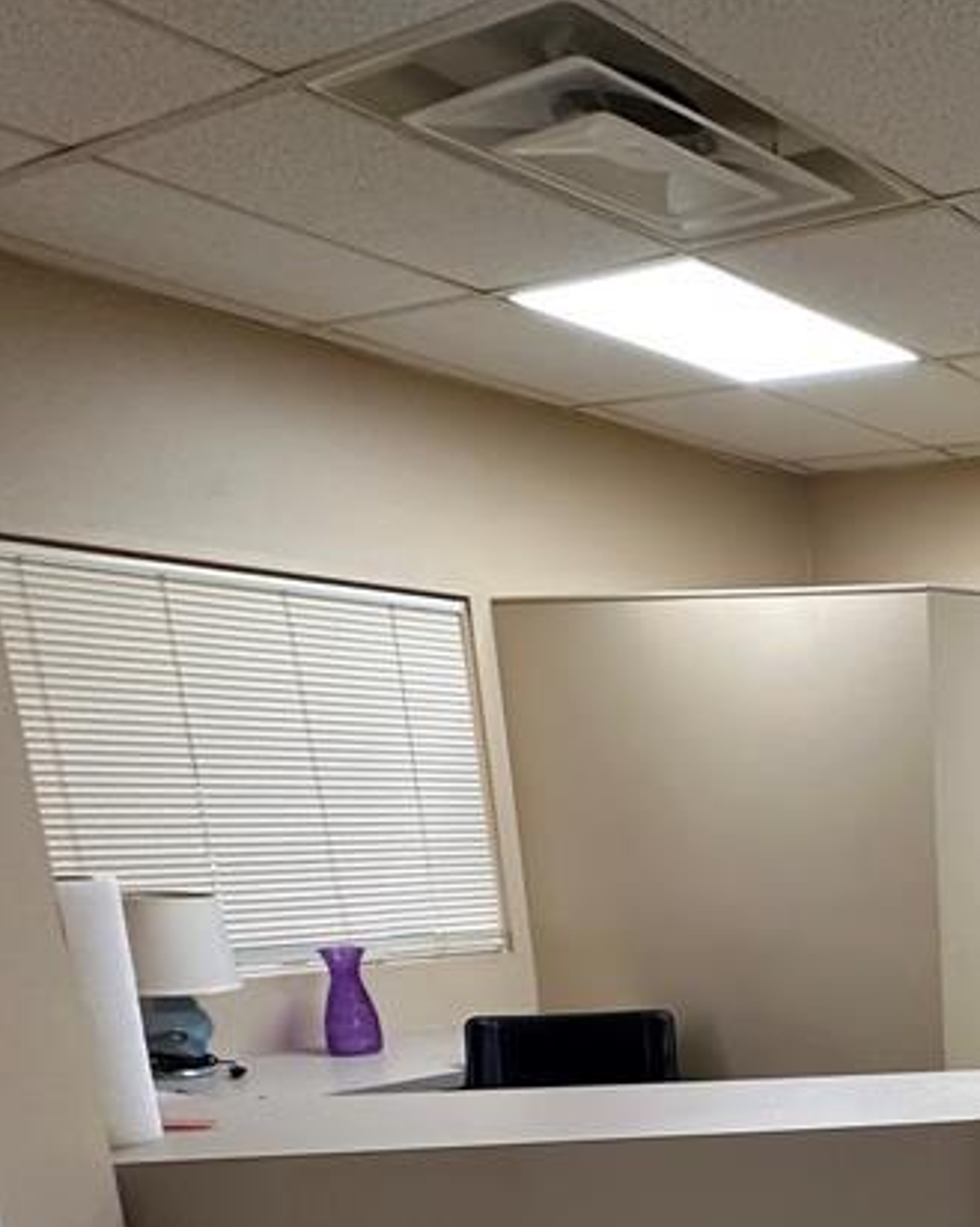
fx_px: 1234
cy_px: 1072
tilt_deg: -11.9
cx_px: 1379
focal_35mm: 34
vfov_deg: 48.1
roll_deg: -2.2
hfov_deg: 30.3
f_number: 2.2
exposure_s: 1/120
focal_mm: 2.22
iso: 200
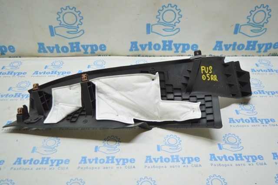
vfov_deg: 38.3
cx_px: 139
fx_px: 266
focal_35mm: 34
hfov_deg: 55.2
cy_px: 92
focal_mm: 23
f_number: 3.8
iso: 400
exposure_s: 1/60
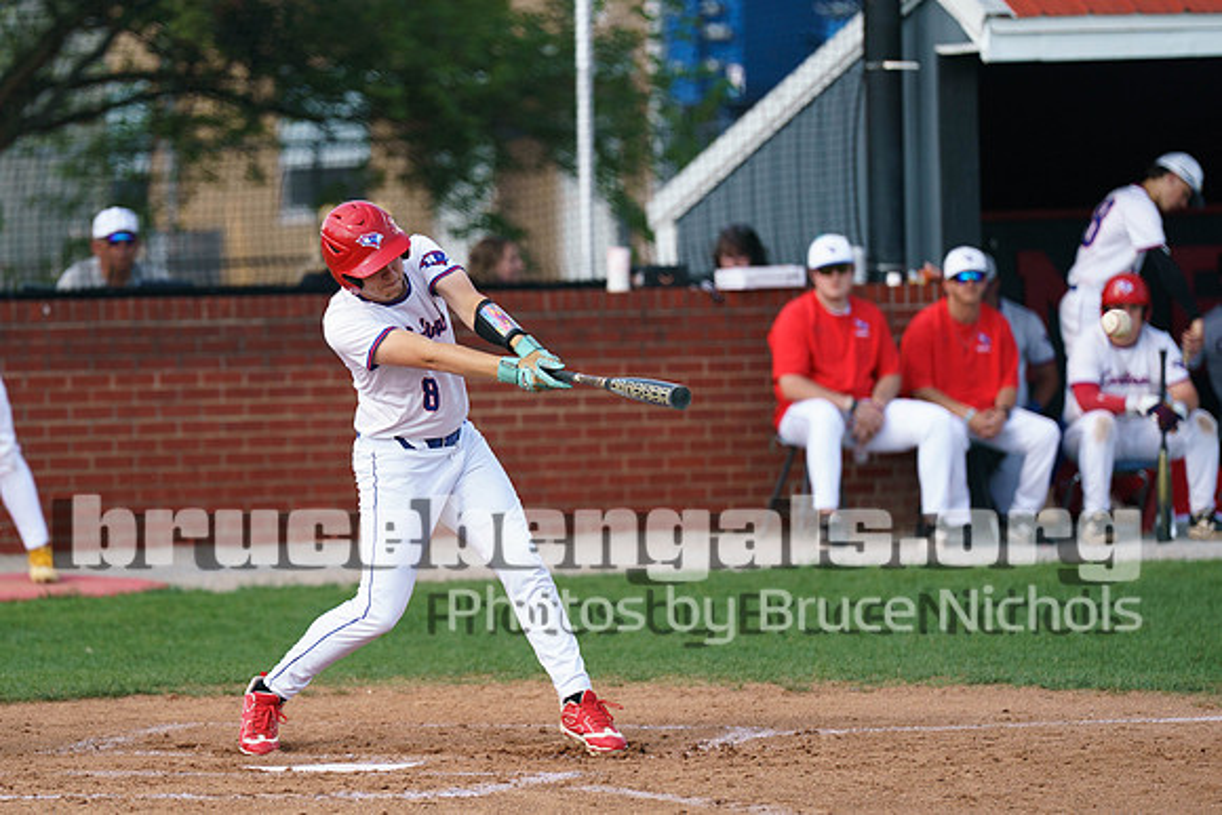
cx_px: 407
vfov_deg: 5.0
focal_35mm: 273
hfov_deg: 7.5
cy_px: 396
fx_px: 9277
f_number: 2.8
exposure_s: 1/3200
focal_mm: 200
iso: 500
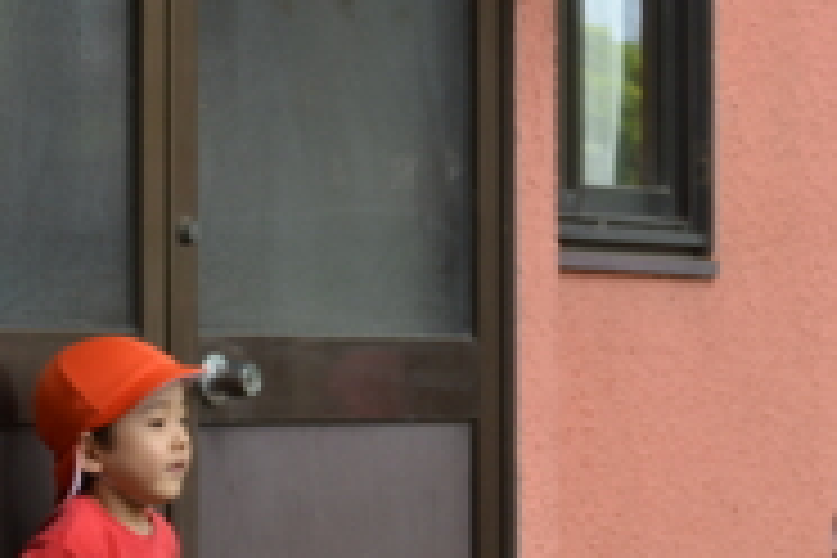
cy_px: 529
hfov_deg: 11.5
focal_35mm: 177
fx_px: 4117
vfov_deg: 7.7
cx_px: 846
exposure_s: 1/125
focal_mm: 55
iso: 400
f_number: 5.6
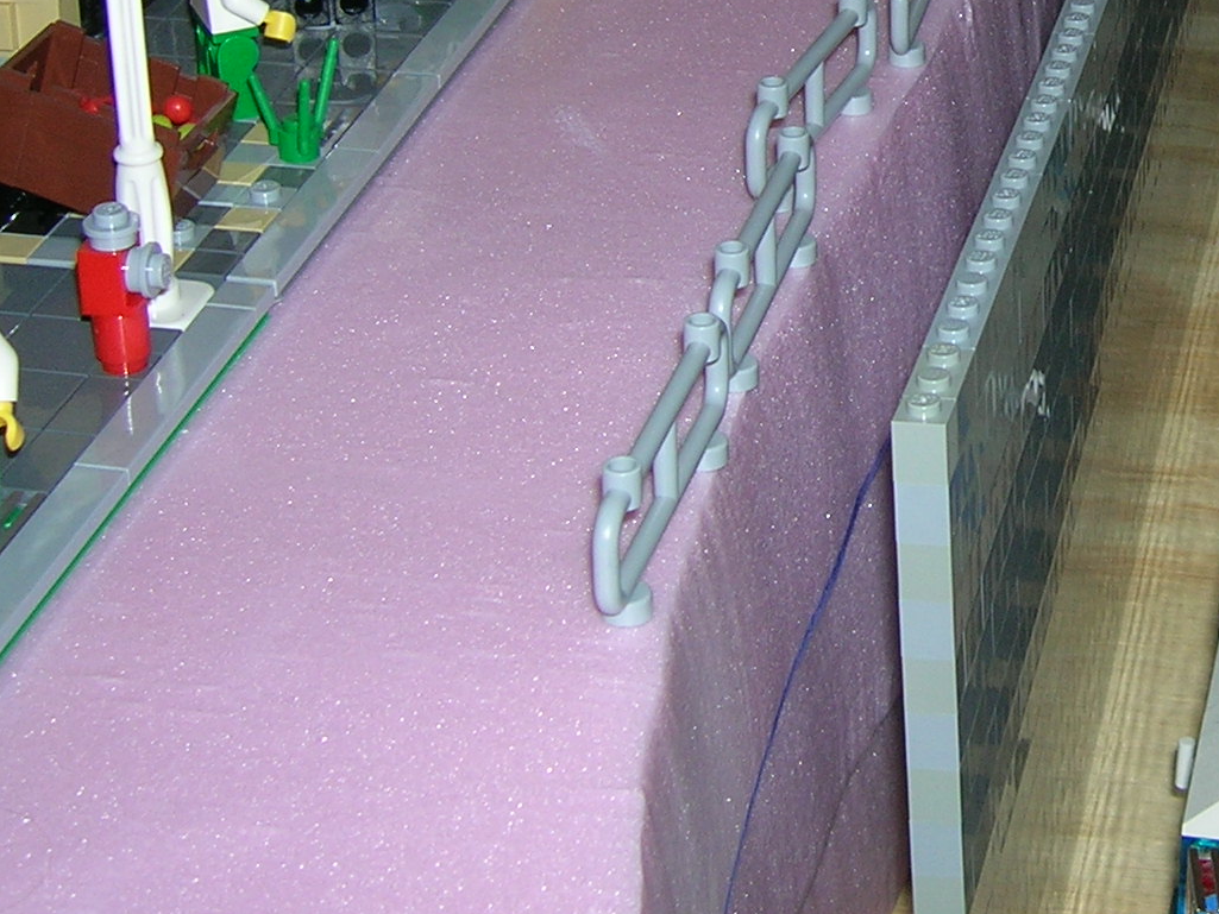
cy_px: 94
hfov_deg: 22.0
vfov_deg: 16.9
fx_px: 3029
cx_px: 1179
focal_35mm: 86
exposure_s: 1/60.1
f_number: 2.9
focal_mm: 5.7
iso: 50
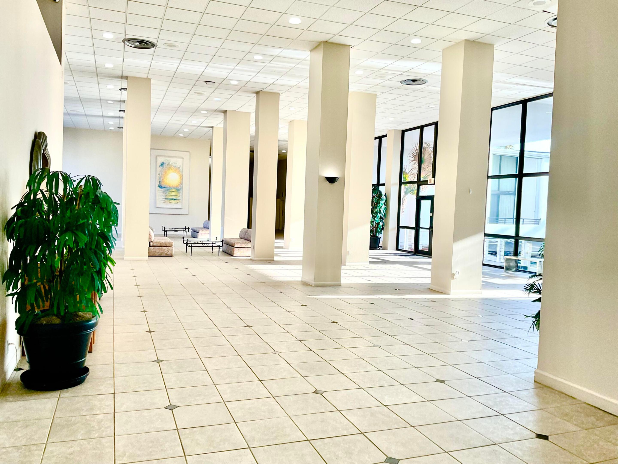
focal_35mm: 29
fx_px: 518
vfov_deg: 48.2
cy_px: 232
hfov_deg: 61.7
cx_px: 309
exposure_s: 1/120
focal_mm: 3
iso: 25
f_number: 1.8
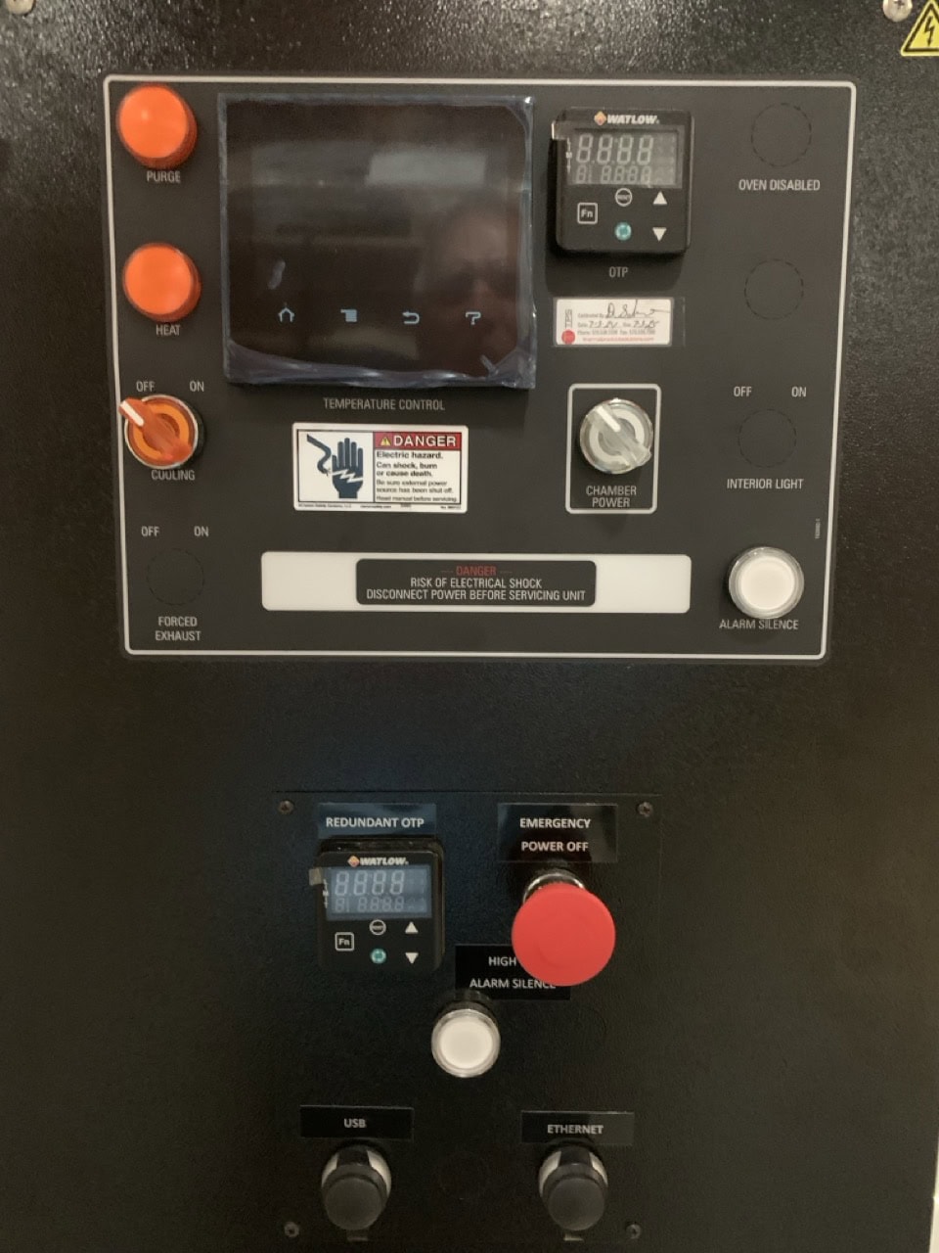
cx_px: 470
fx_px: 940
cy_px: 626
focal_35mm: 26
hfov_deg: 53.1
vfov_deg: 67.3
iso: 1000
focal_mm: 4.2
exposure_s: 1/16
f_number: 1.8
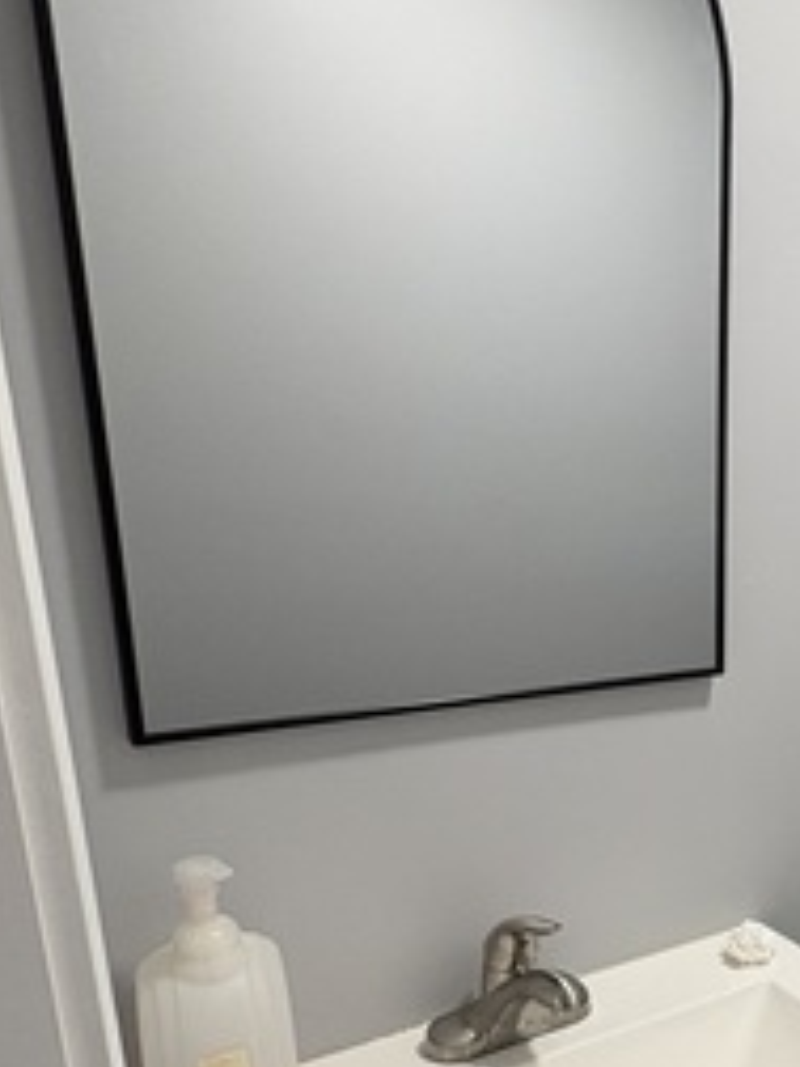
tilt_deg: -17.1
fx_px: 1140
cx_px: 885
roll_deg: -2.2
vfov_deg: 48.9
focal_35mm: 37
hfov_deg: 33.6
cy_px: 747
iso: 125
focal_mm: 2.22
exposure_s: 1/60
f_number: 2.2
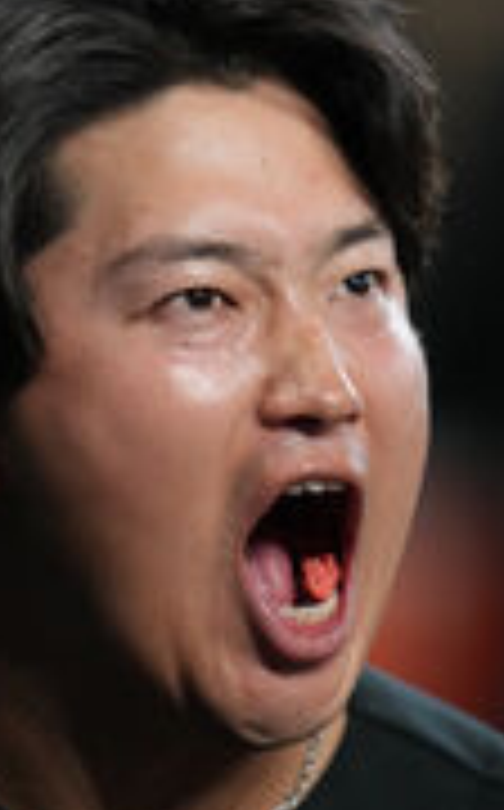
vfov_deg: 2.3
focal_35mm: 908
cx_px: 369
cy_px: 362
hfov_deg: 1.4
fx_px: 20019
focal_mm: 400
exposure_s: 1/1600
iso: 4000
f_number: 2.8
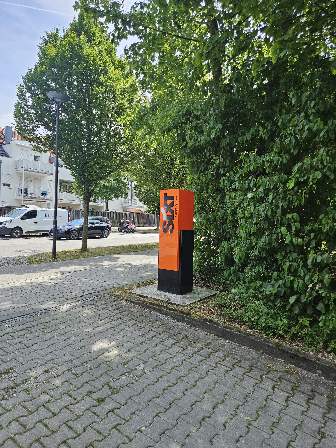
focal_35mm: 23
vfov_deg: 73.9
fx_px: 298
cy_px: 224
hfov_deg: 58.9
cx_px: 168
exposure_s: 1/526
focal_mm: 5.4
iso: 25
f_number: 1.8
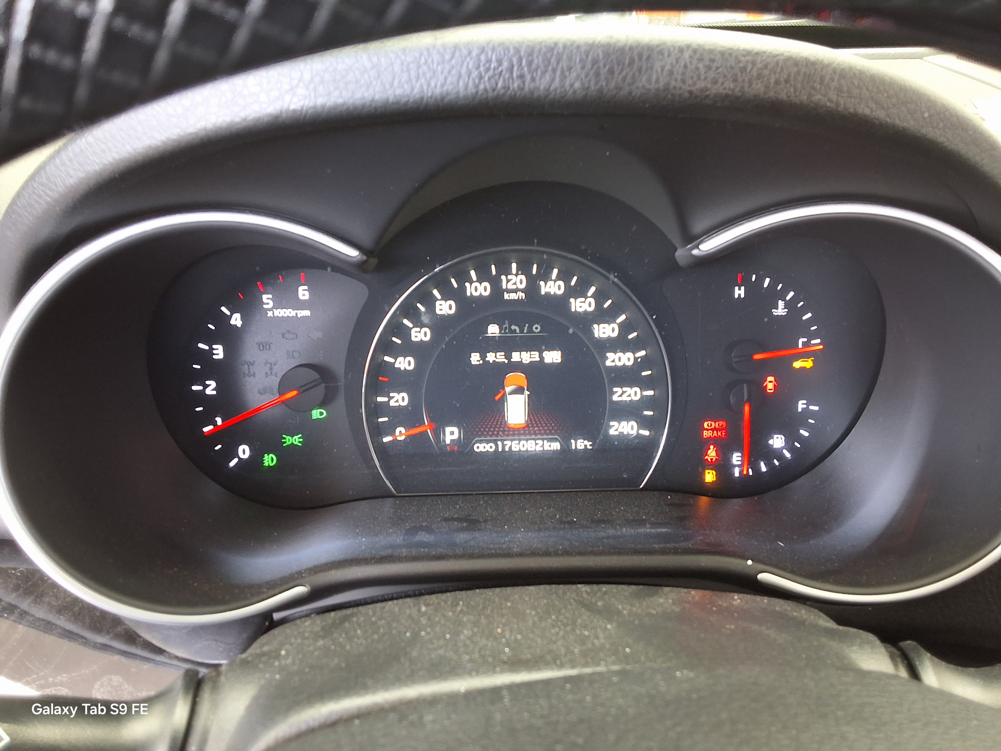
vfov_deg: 49.7
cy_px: 376
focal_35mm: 28
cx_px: 500
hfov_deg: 63.4
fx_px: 810
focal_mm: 2.91
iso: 250
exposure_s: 1/24
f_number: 1.9
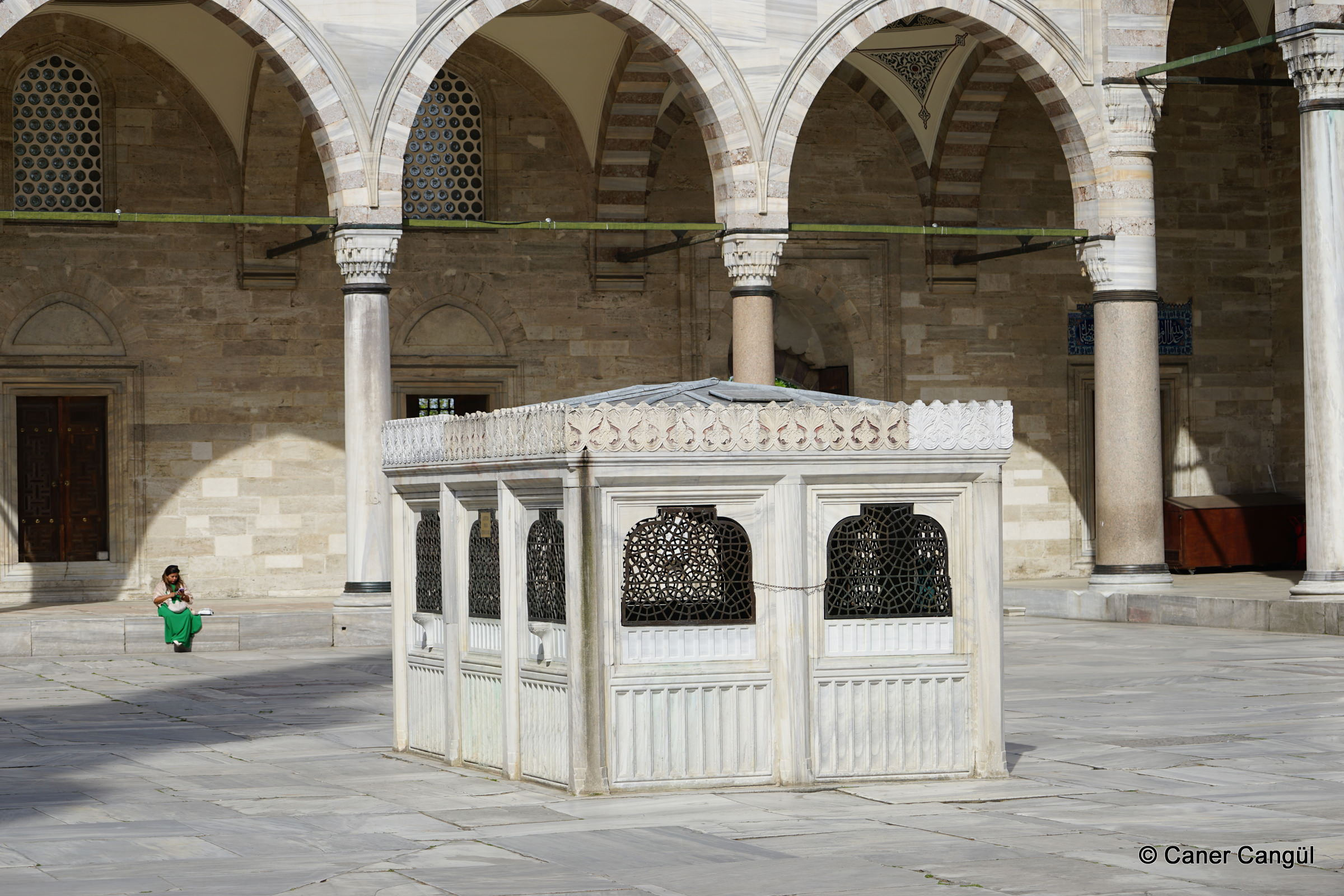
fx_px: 3173
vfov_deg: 16.1
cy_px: 448
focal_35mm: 85
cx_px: 672
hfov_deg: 23.9
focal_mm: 85
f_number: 6.3
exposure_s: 1/500
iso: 100
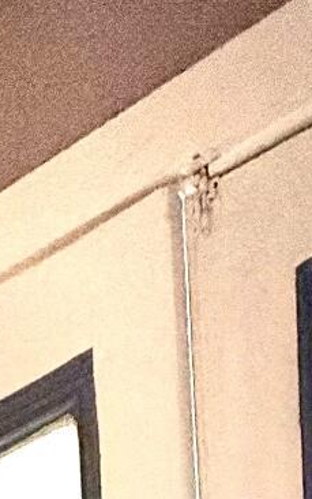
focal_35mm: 81
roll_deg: +3.6
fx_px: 1101
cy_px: 1188
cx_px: 119
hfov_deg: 16.1
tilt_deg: -10.3
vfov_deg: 15.1
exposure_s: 1/119
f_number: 2.2
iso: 64
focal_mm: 2.22
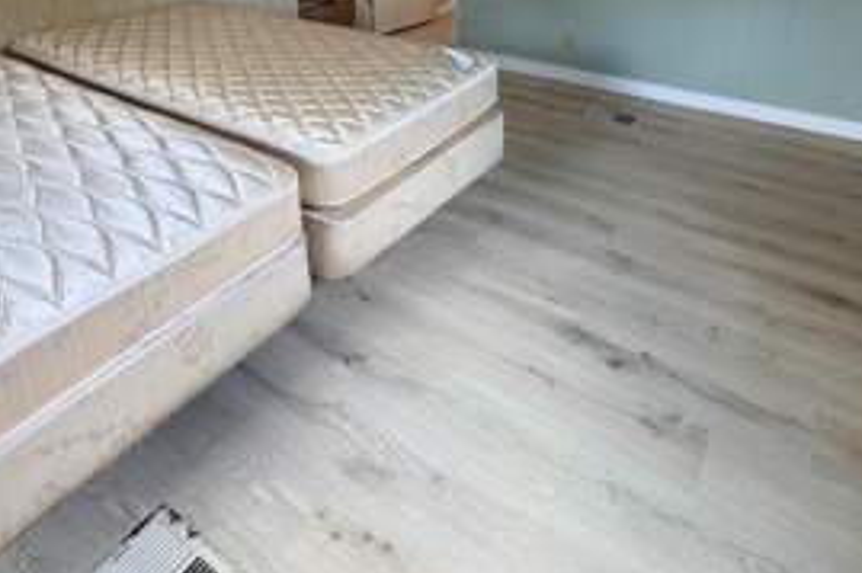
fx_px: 622
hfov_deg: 69.4
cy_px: 32
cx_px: 452
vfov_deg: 44.0
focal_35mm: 26
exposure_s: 1/120
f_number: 2.2
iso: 160
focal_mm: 2.22
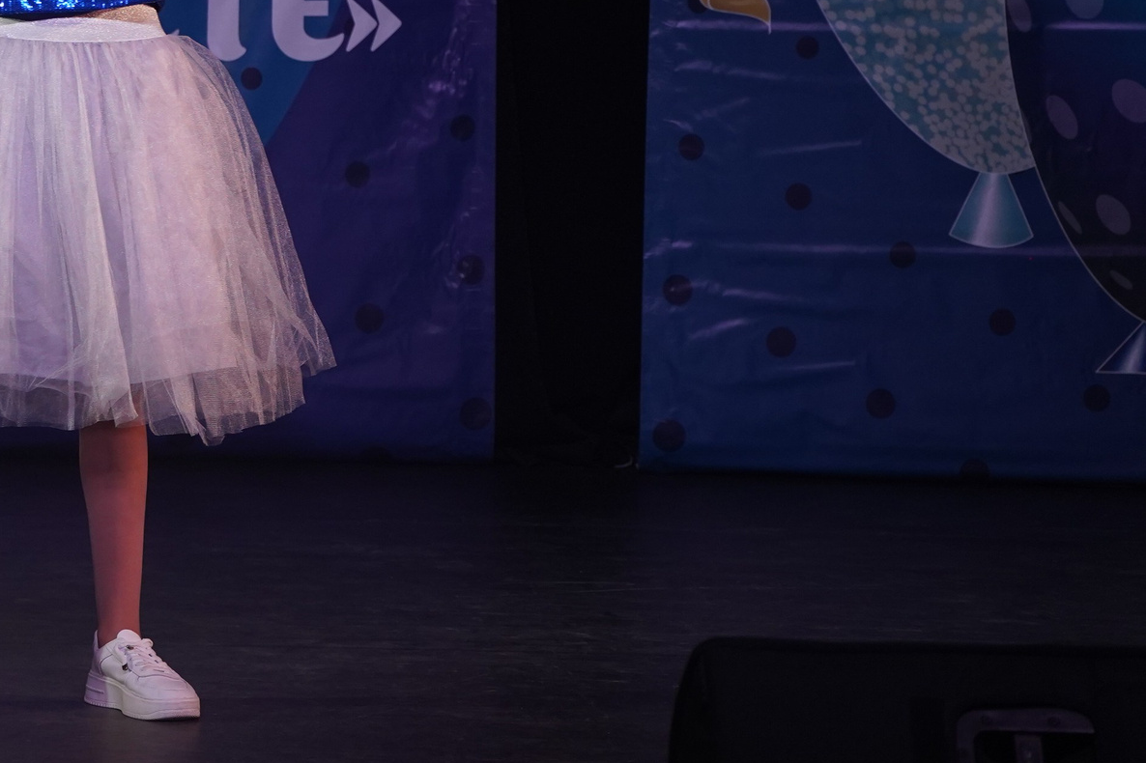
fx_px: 9483
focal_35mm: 298
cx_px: 31
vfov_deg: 4.6
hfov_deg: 6.9
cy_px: 116
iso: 1600
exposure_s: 1/250
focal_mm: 138
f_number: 5.6
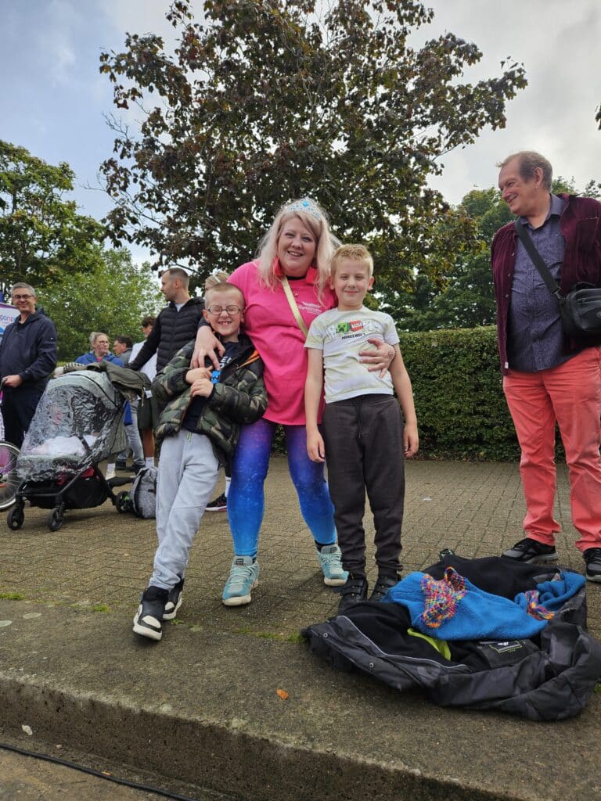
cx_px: 300
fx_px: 532
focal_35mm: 23
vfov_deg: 73.9
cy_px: 400
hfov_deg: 58.9
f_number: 1.8
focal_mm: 5.4
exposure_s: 1/1005
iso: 25
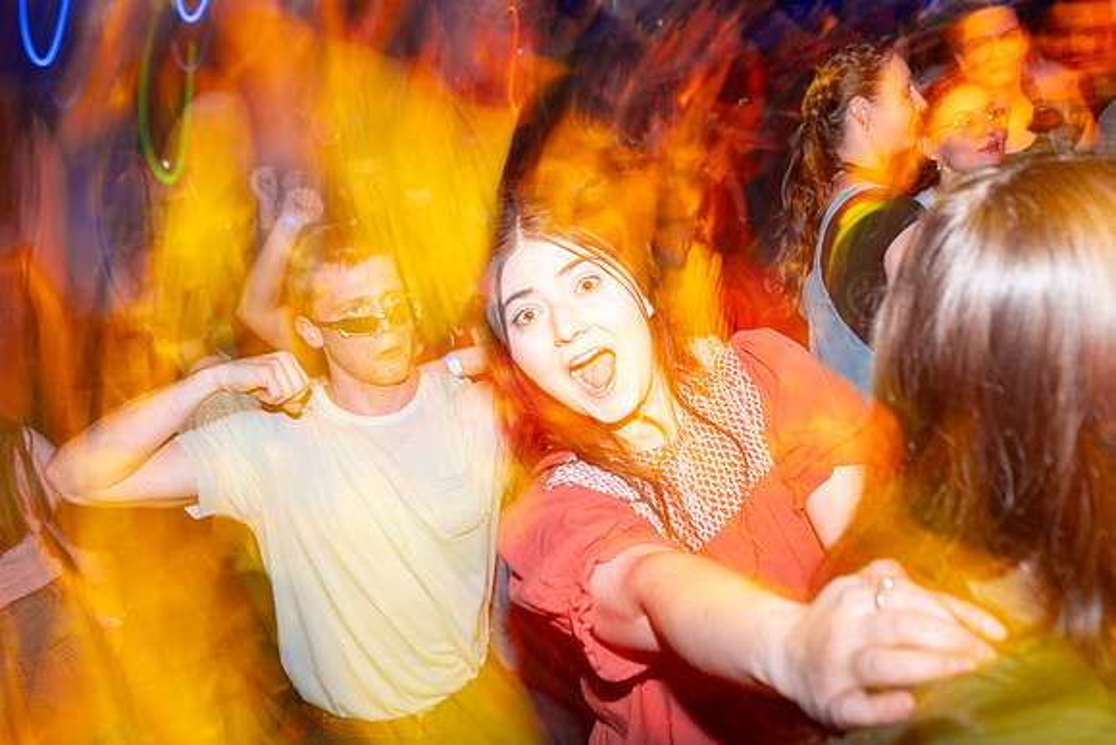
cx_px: 634
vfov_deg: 37.3
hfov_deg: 53.7
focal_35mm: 35
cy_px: 305
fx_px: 1099
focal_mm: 30
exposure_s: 1/2.5
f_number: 5.6
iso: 400
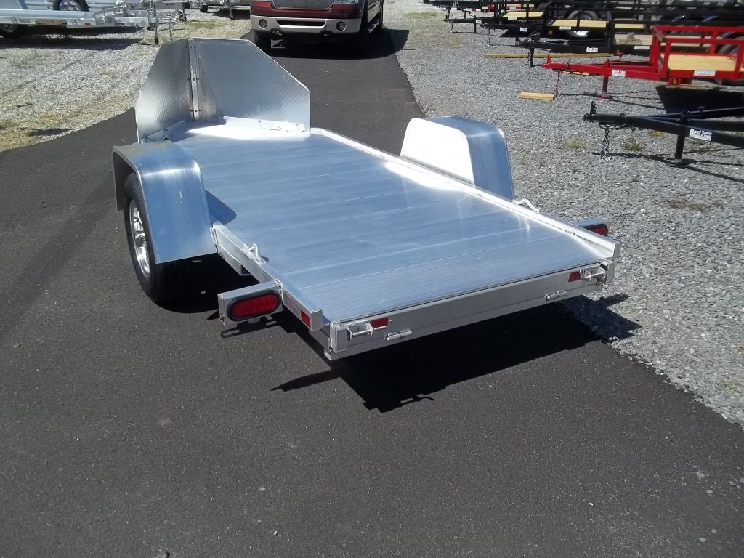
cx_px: 372
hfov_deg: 56.8
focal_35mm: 32
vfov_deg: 44.2
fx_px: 688
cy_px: 279
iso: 64
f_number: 8.8
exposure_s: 1/250
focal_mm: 5.7
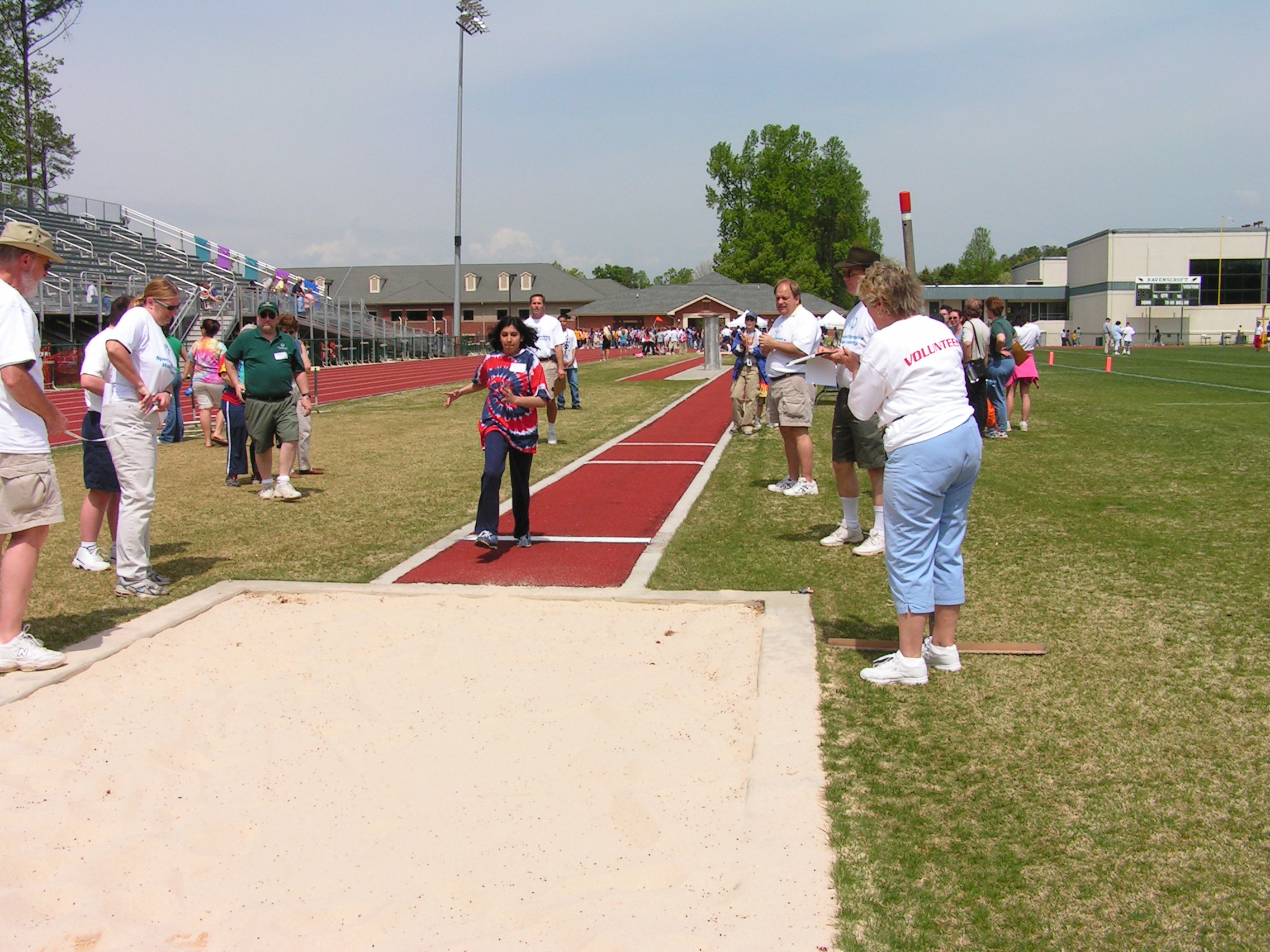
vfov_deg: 37.7
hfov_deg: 49.0
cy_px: 476
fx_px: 1394
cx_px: 635
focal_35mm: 38
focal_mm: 6.3
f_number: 5.6
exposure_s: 1/640
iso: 50
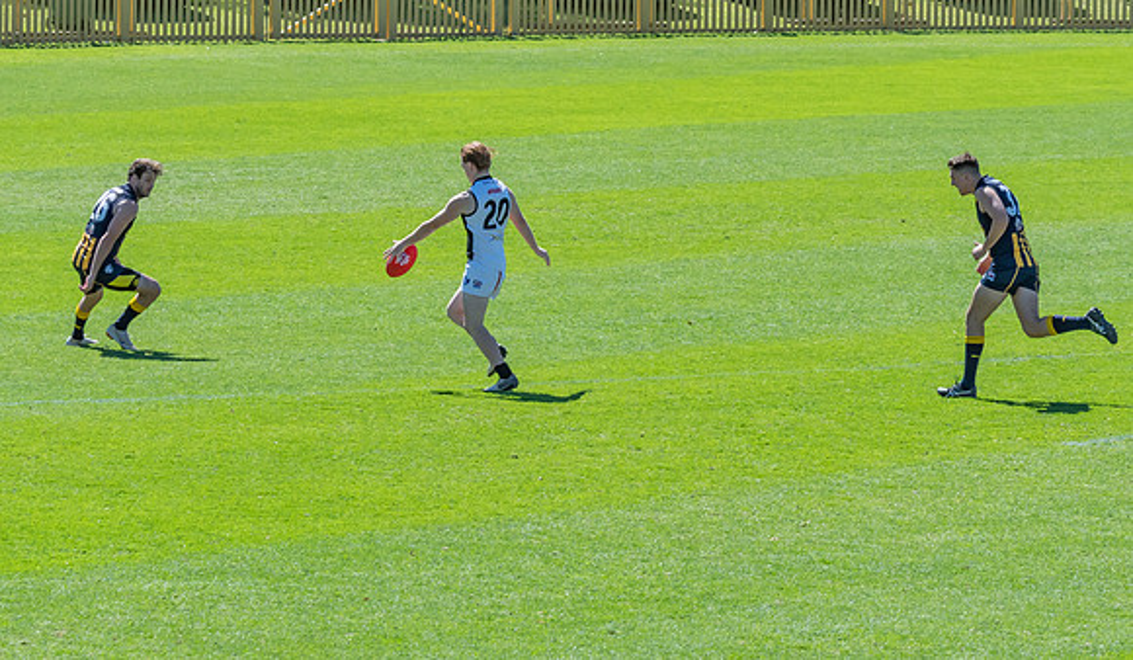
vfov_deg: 3.5
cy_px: 369
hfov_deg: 6.1
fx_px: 10683
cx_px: 541
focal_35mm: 352
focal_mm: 180
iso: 800
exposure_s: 1/800
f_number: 14
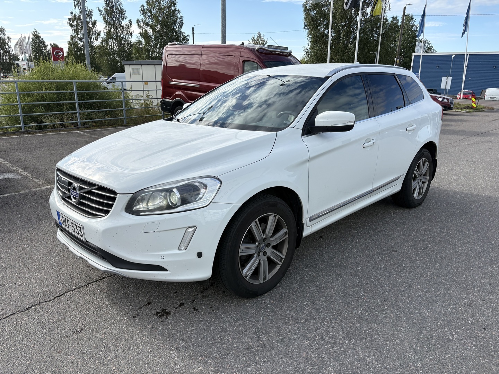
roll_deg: -0.3
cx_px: 250
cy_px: 187
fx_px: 375
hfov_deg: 67.3
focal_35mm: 26
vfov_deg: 53.1
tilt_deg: -16.7
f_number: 1.6
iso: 50
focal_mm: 5.96
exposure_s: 1/2364
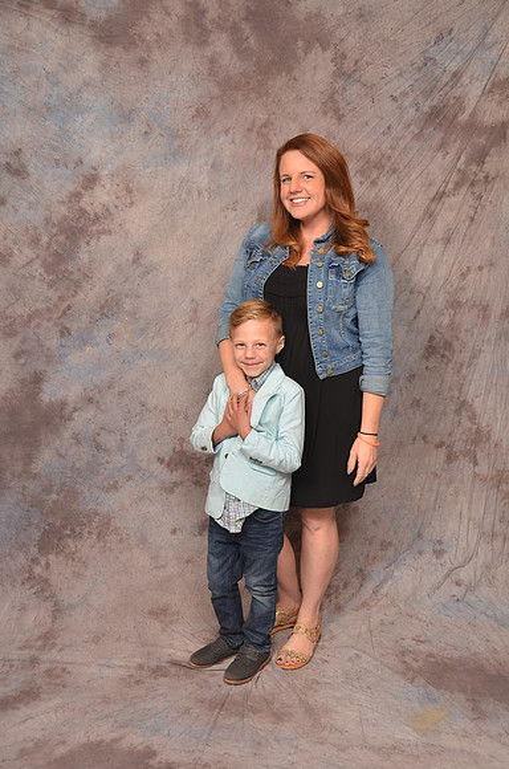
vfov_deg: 49.6
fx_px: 831
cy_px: 384
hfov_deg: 34.1
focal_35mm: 39
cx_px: 254
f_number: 5.6
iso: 200
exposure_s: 1/60
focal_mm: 26
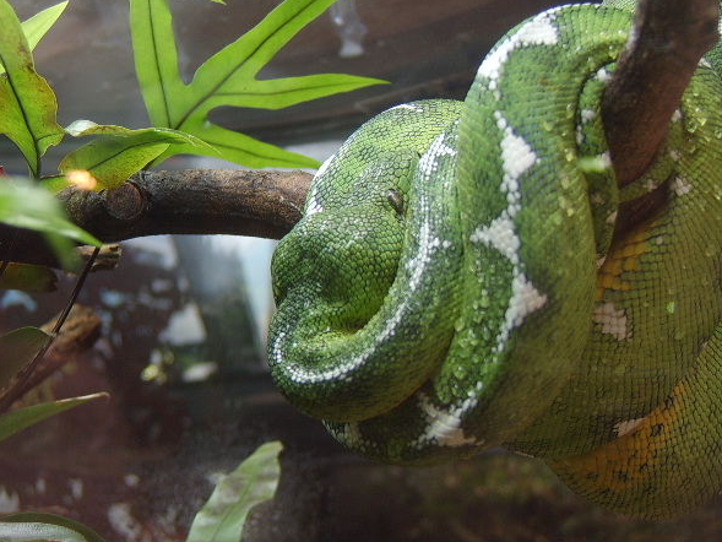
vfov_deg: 29.1
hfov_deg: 38.2
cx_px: 390
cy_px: 249
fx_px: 1043
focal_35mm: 50
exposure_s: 1/54
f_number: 3.5
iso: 100
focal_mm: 11.93
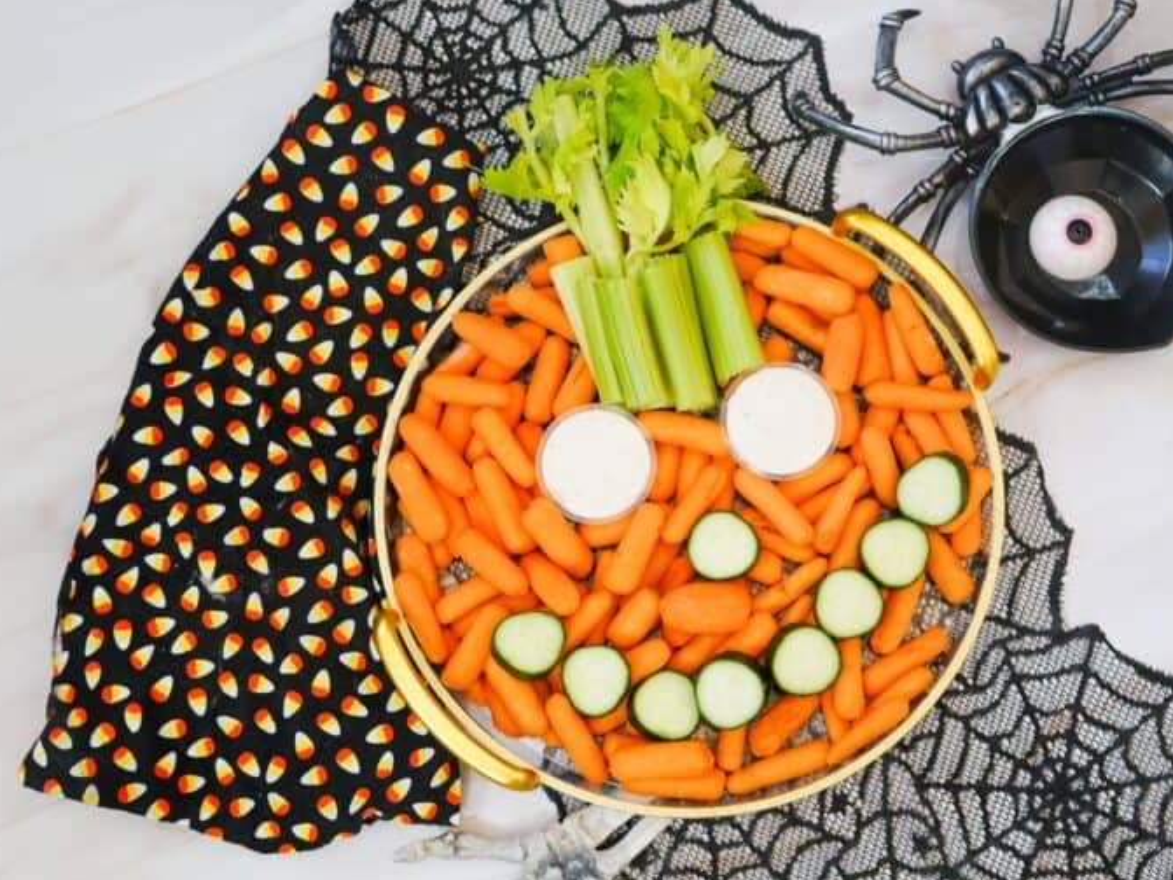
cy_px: 441
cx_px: 659
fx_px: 1863
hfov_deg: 34.9
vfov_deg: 26.6
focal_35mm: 55
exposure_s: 1/60
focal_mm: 50
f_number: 4
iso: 1600
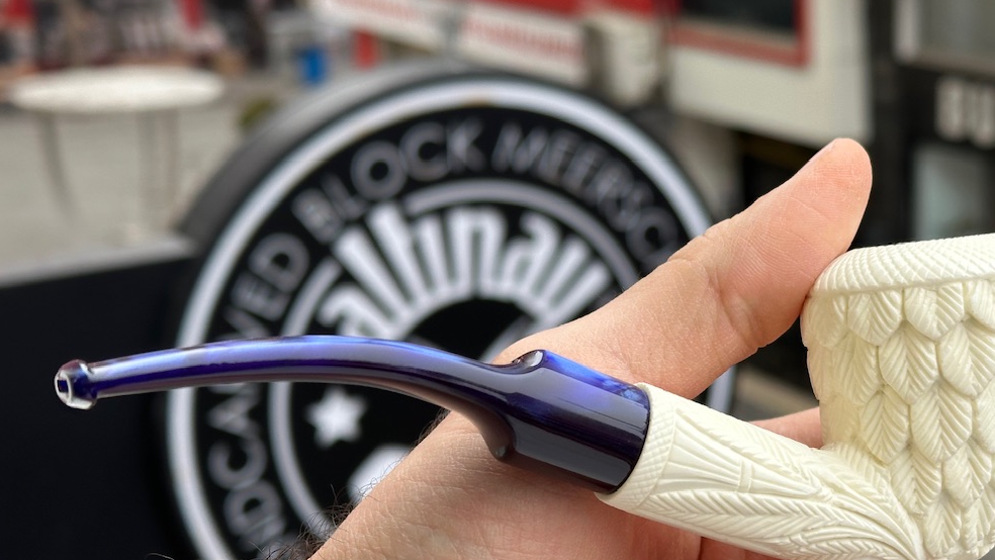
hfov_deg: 30.8
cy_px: 363
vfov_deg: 17.7
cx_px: 641
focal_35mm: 68
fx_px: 1794
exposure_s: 1/155
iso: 64
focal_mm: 6.86
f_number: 1.78
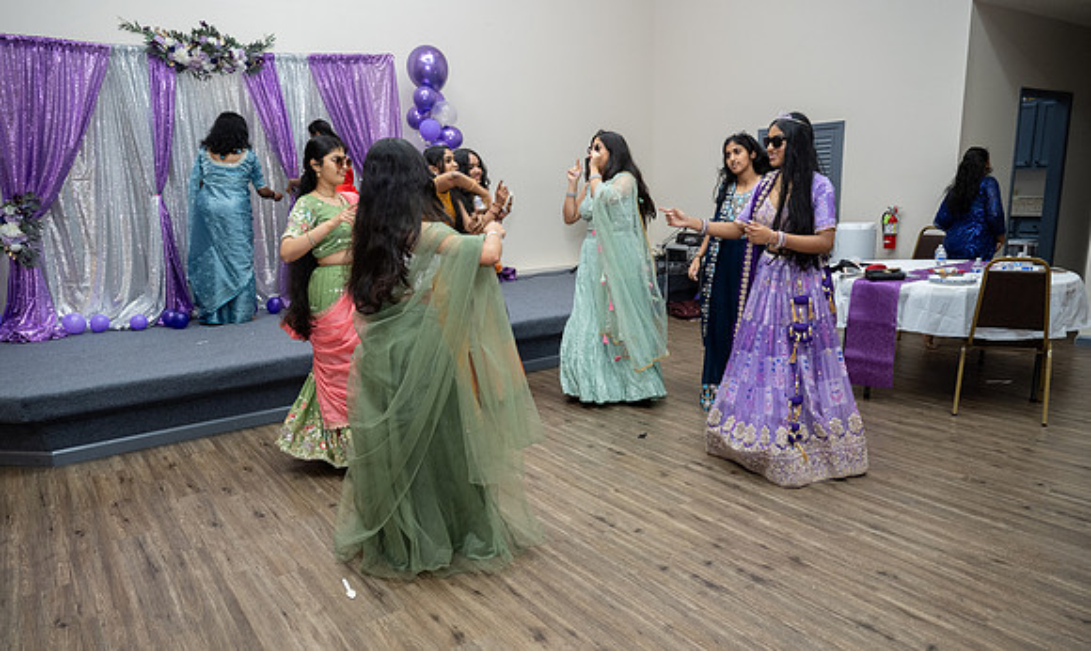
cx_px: 545
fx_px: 733
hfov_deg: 73.3
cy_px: 364
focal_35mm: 25
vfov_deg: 47.8
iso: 1000
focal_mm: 24
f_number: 4.5
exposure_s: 1/160
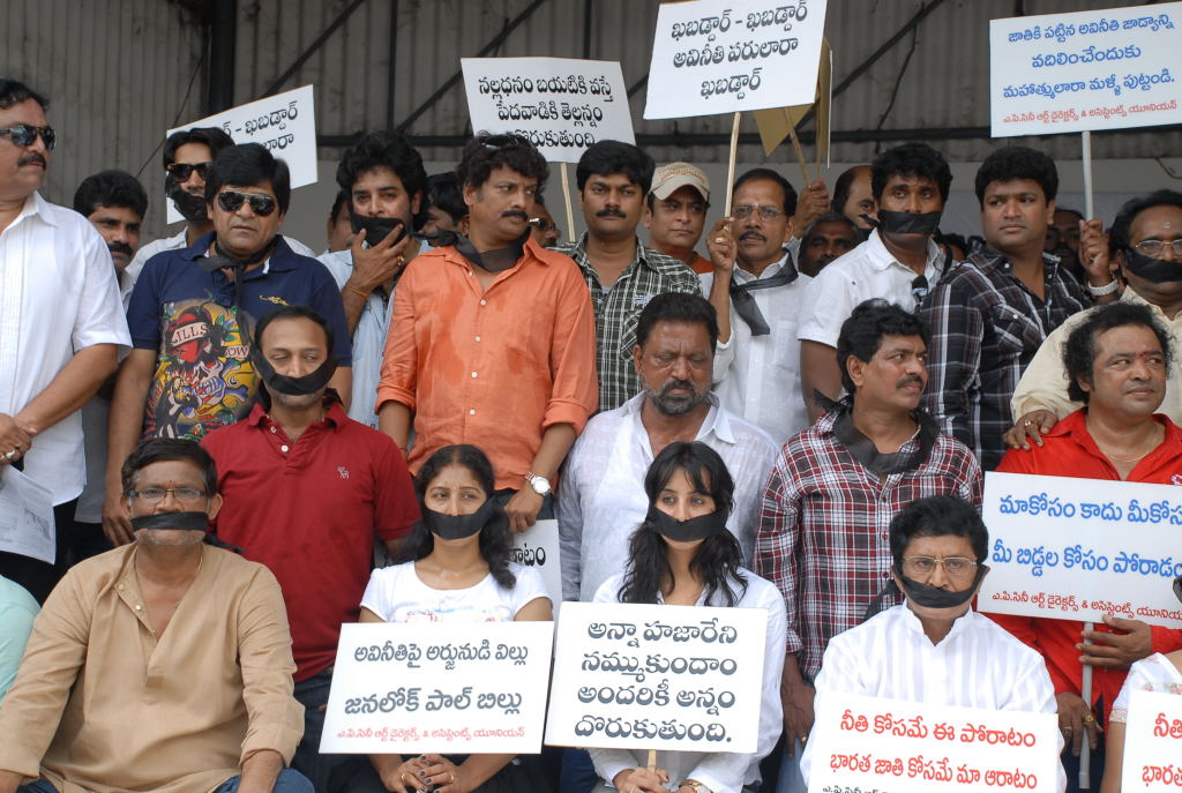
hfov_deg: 28.0
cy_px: 396
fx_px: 2368
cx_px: 591
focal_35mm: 72
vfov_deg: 19.0
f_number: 5.6
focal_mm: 48
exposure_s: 1/125
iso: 200
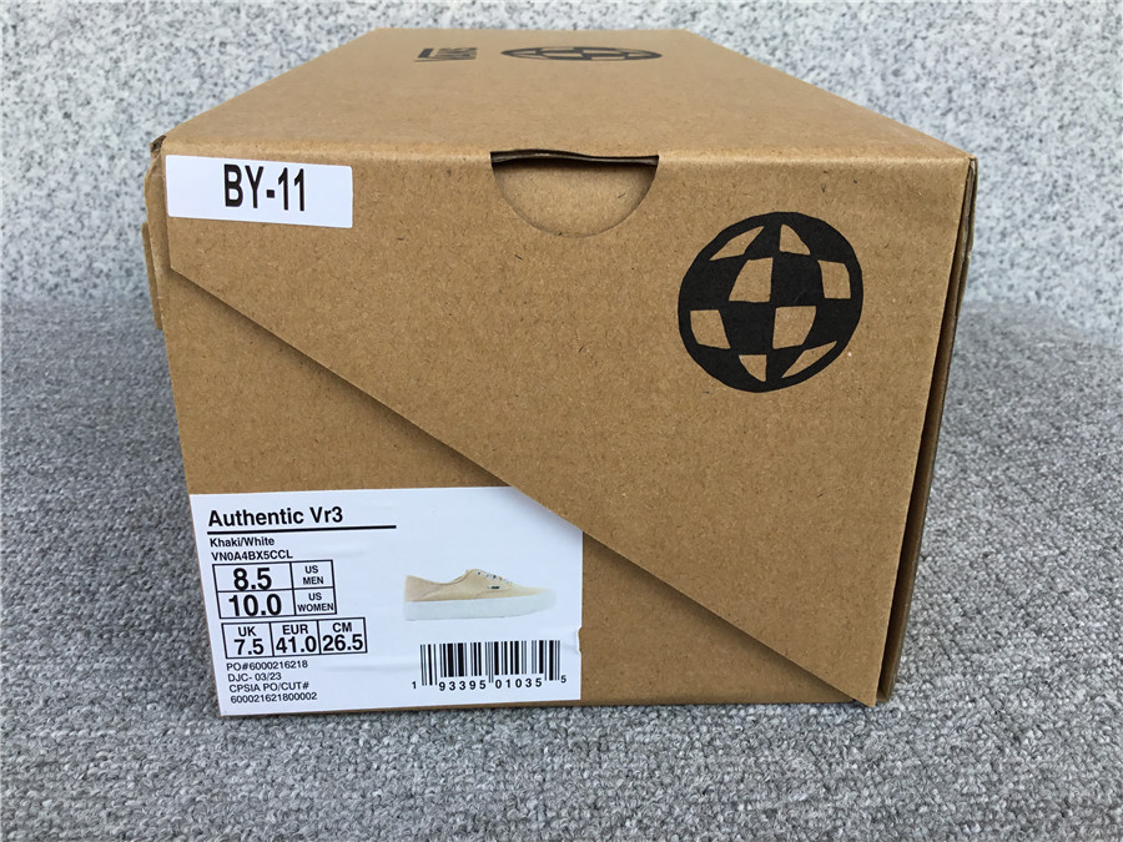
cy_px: 421
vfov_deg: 45.4
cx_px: 562
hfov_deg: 58.4
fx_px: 1006
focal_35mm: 31
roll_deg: -1.1
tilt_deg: -22.1
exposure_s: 1/272
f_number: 2.4
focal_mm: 3.3
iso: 25
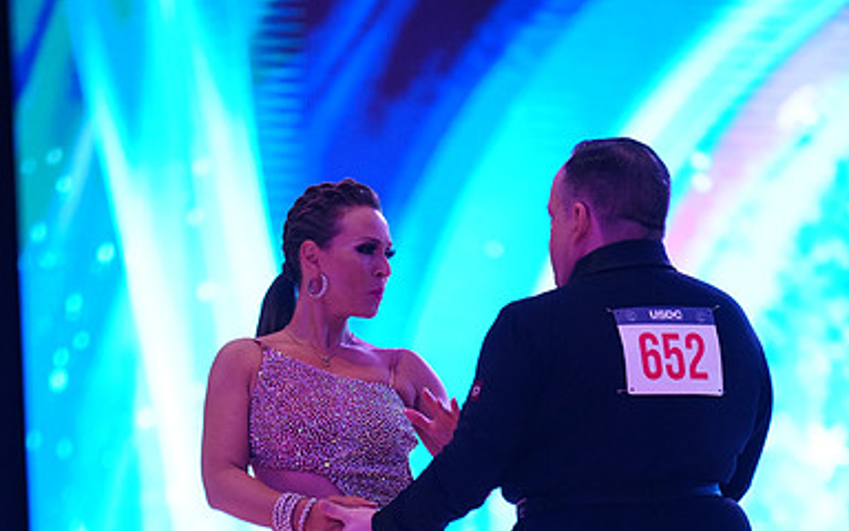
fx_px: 5877
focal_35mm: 254
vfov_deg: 5.2
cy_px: 611
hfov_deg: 8.3
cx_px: 426
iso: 2000
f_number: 2.8
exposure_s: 1/400
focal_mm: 165
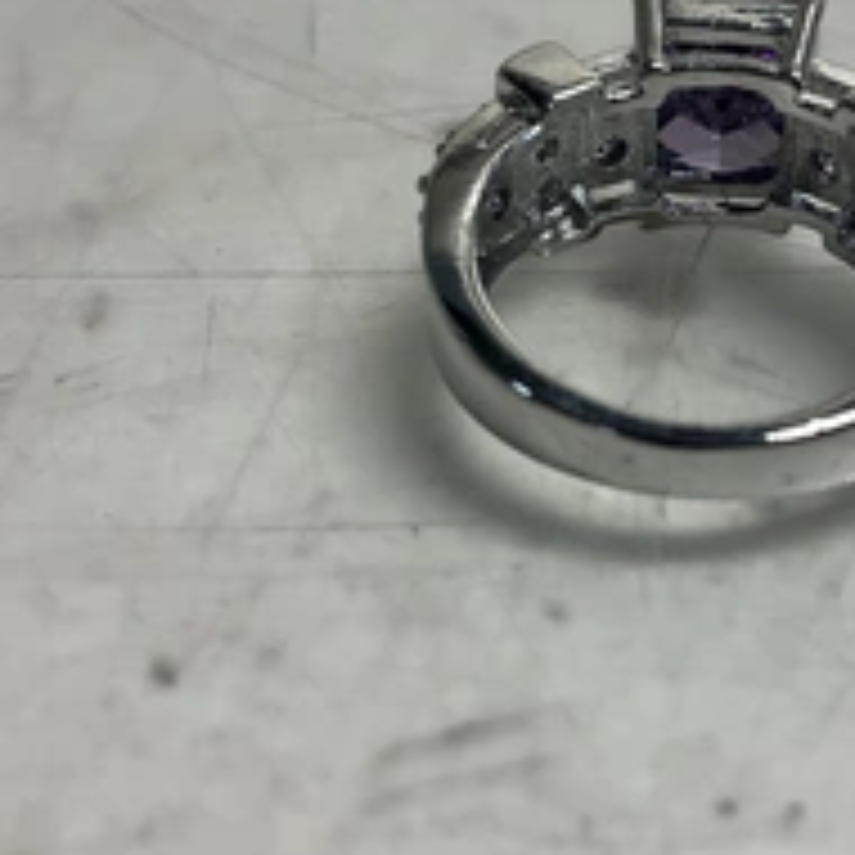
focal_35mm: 54
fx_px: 1509
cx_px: 612
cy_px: 302
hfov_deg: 31.2
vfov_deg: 31.4
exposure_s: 1/120
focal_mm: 3
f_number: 1.8
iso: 50
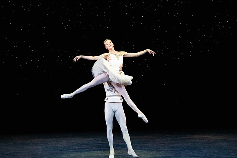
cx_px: 118
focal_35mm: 294
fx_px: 1936
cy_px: 79
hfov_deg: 7.0
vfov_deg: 4.7
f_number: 11
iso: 20000
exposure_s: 1/400
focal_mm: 294
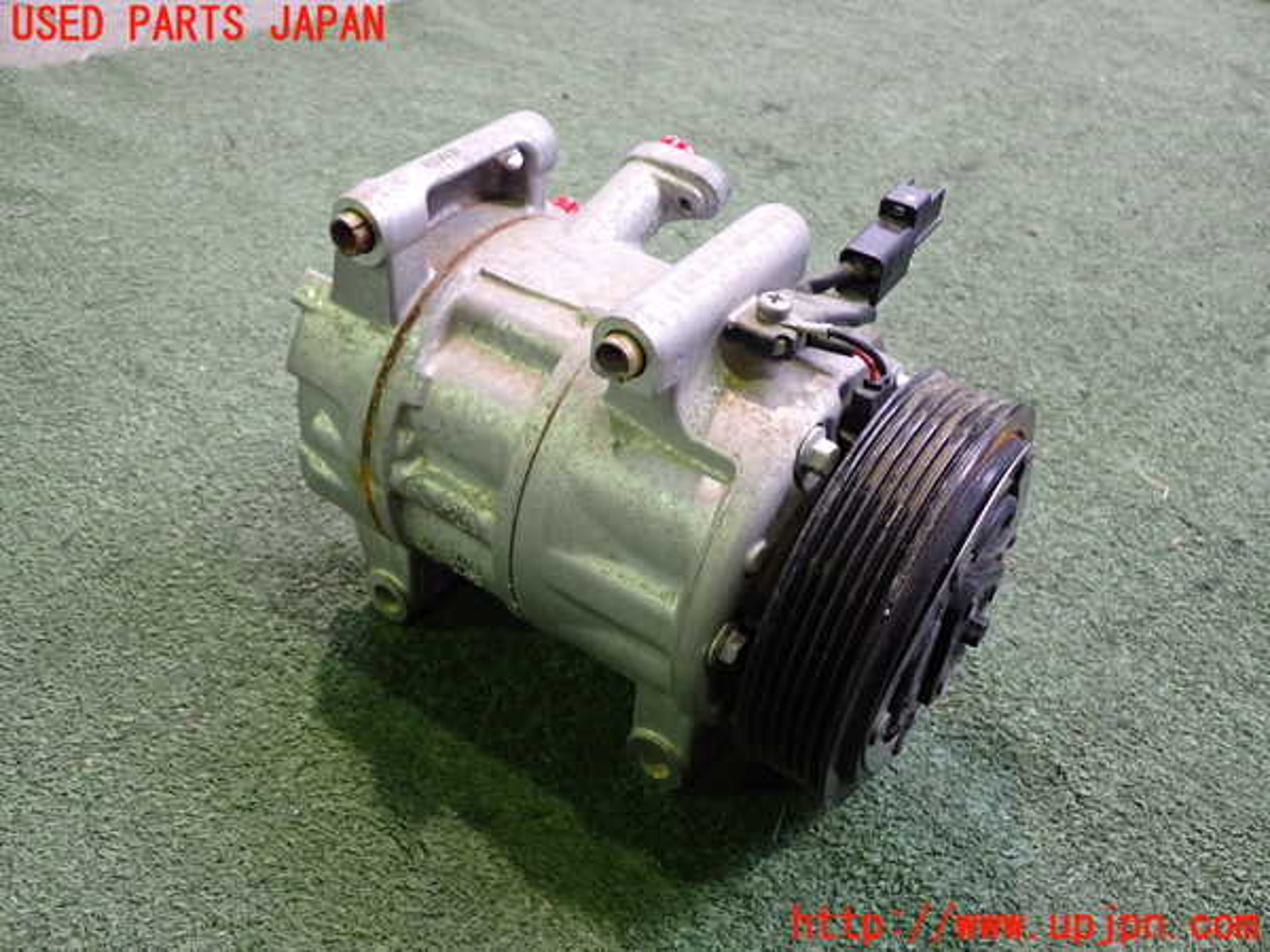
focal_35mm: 32
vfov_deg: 44.2
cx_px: 635
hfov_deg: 56.8
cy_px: 476
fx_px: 1174
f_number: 2.4
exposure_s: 1/30
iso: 320
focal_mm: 5.79
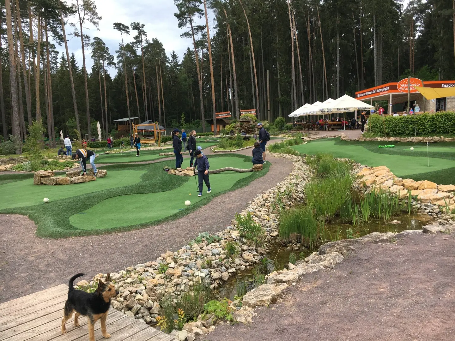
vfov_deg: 48.2
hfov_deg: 61.7
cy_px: 170
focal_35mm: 29
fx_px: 381
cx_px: 228
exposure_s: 1/541
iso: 25
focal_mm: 4.15
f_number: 2.2
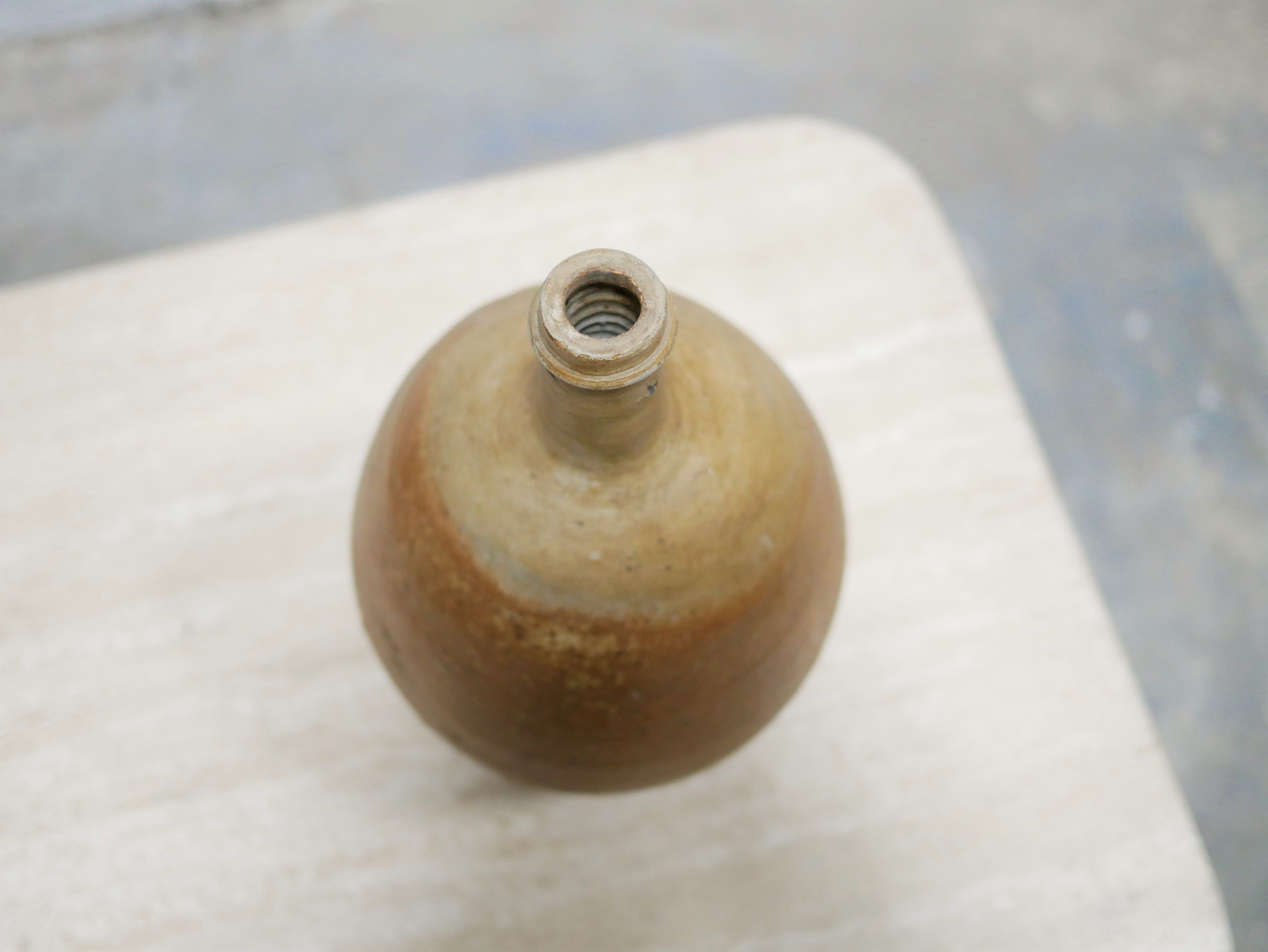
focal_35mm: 40
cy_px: 476
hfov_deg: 46.8
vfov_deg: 36.0
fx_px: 1466
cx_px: 634
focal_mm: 20
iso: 1000
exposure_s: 1/60
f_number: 1.7
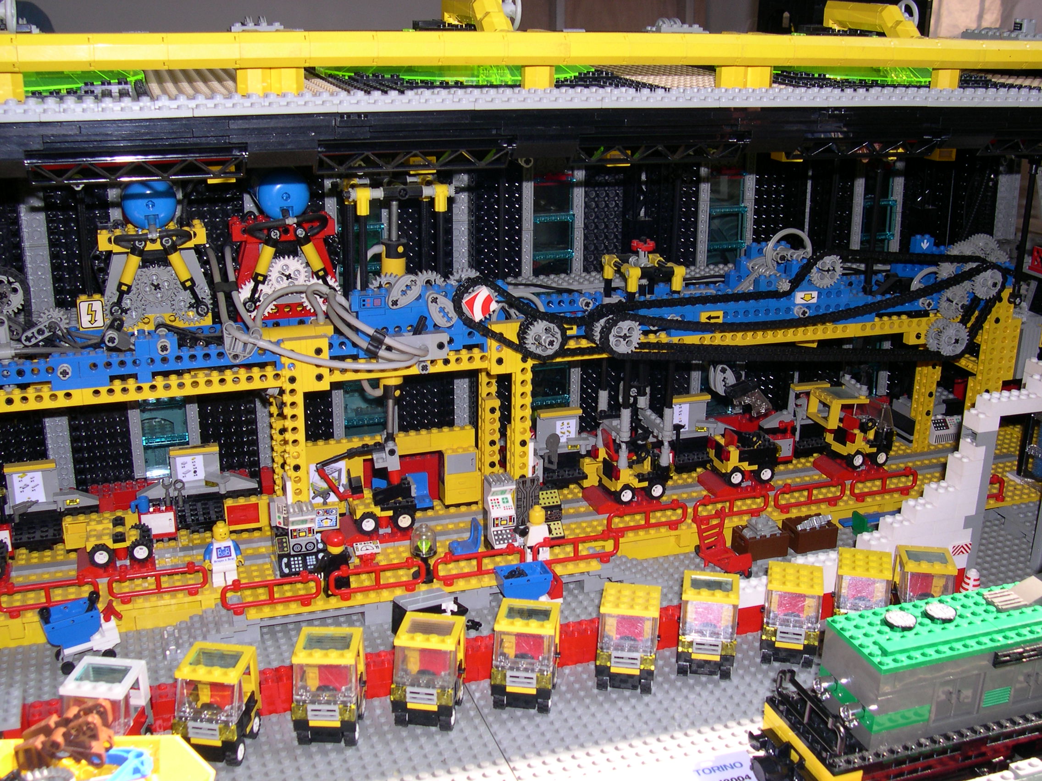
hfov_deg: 49.0
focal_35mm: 38
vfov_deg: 37.7
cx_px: 521
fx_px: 1144
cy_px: 390
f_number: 7.6
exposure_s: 1/30
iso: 100
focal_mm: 8
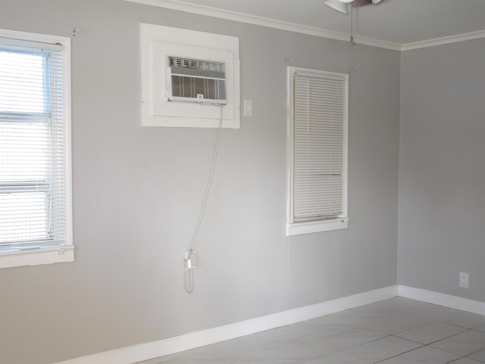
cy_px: 182
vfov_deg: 36.8
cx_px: 242
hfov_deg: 47.9
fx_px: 546
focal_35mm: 39
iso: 320
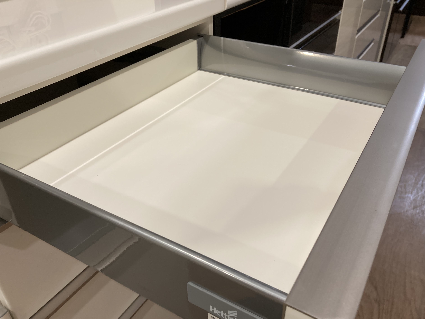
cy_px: 169
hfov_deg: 60.0
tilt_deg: -34.5
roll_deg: -0.1
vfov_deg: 46.8
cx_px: 215
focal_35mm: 30
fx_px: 368
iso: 64
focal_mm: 3.99
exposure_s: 1/50
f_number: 1.8
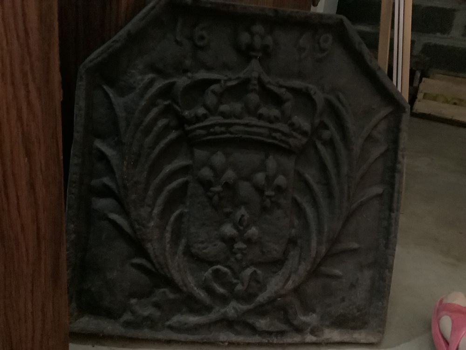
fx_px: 417
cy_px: 175
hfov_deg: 58.4
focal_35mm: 31
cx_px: 233
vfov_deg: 45.4
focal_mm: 3.3
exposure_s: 1/17
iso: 800
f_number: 2.4
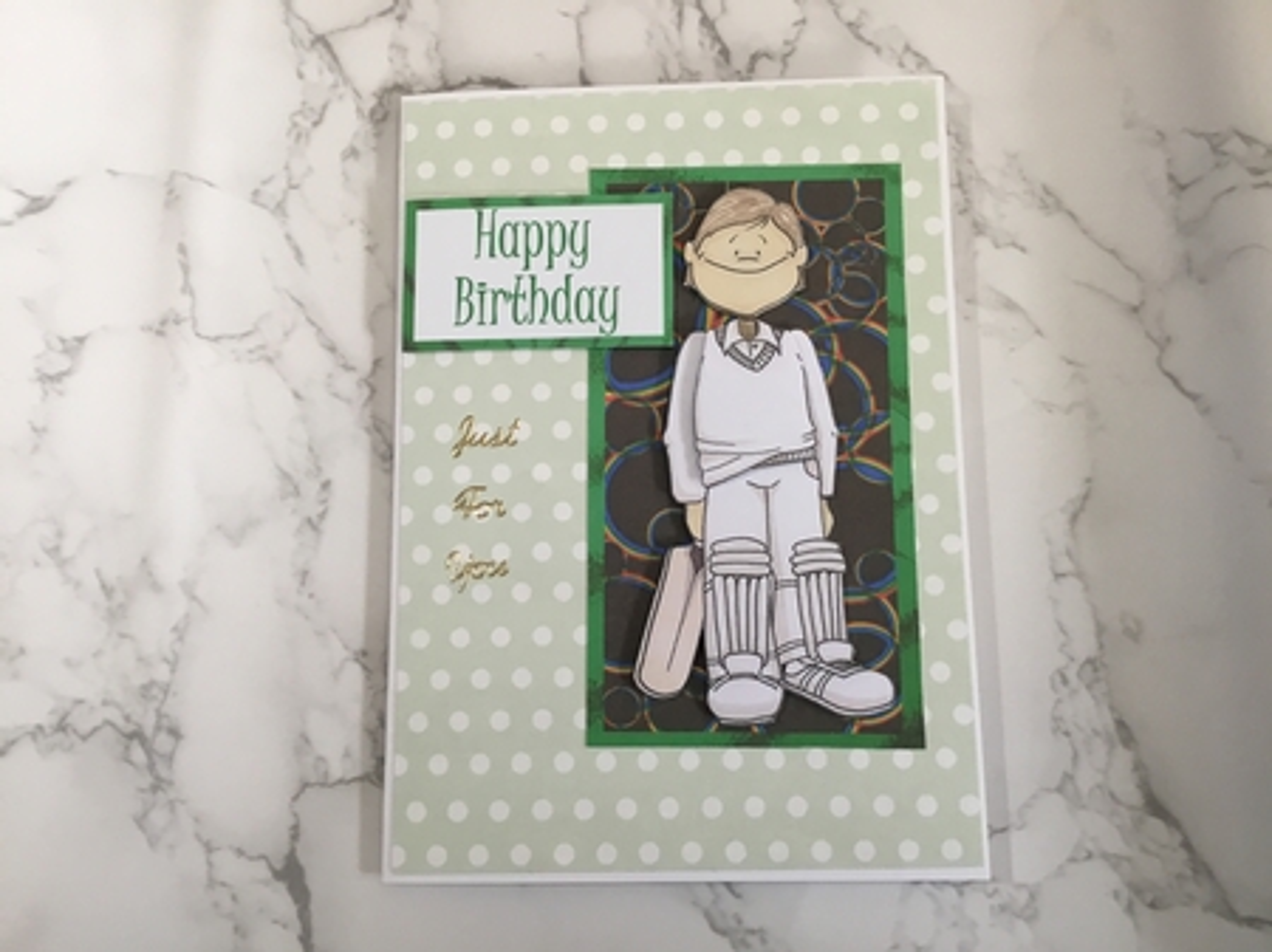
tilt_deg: -80.4
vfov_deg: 45.4
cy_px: 476
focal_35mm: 31
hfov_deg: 58.4
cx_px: 636
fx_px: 1139
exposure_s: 1/33
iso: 32
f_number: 2.4
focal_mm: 3.3
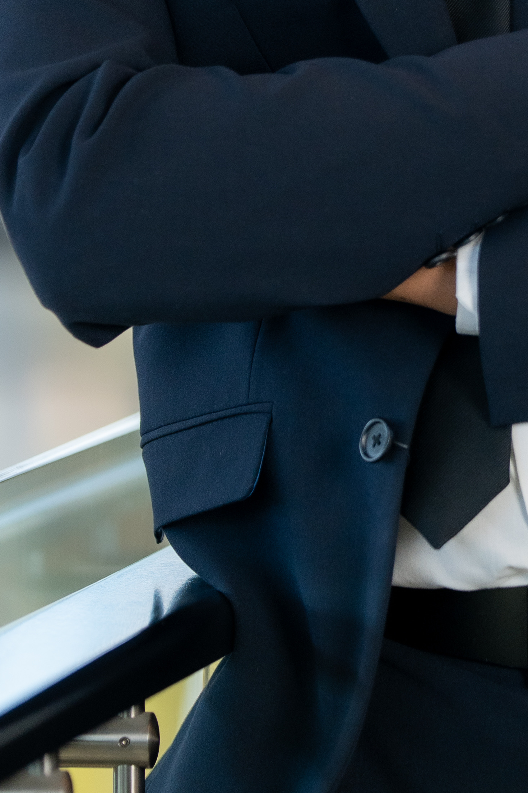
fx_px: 10559
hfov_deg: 2.9
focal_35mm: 480
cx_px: 621
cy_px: -21
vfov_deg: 4.3
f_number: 2.8
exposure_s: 1/400
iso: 500
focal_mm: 151
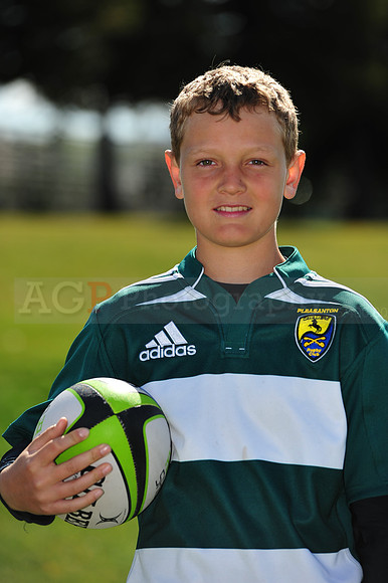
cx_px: 194
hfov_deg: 6.9
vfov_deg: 10.3
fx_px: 3237
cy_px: 292
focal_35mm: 200
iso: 200
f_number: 4.5
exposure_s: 1/1250
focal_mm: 200
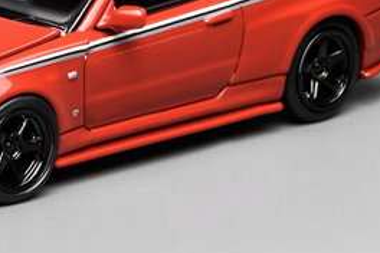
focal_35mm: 318
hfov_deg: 6.5
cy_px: 14
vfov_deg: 4.3
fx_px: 3356
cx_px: 56
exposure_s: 1/1.25
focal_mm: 105
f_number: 22
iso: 100
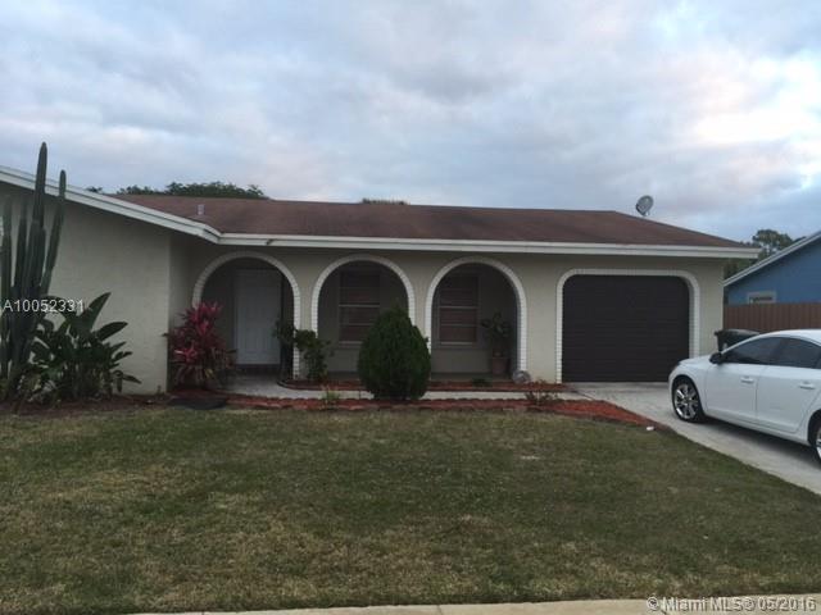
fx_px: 688
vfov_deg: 48.2
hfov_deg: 61.7
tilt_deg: +1.9
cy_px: 308
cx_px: 410
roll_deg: -1.9
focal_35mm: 29
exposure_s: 1/40
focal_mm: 4.15
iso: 32
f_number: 2.2
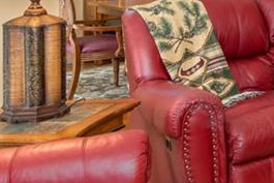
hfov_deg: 19.8
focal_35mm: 81
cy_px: -52
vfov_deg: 16.0
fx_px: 617
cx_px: 464
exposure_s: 1/60
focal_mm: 21
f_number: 8
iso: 500
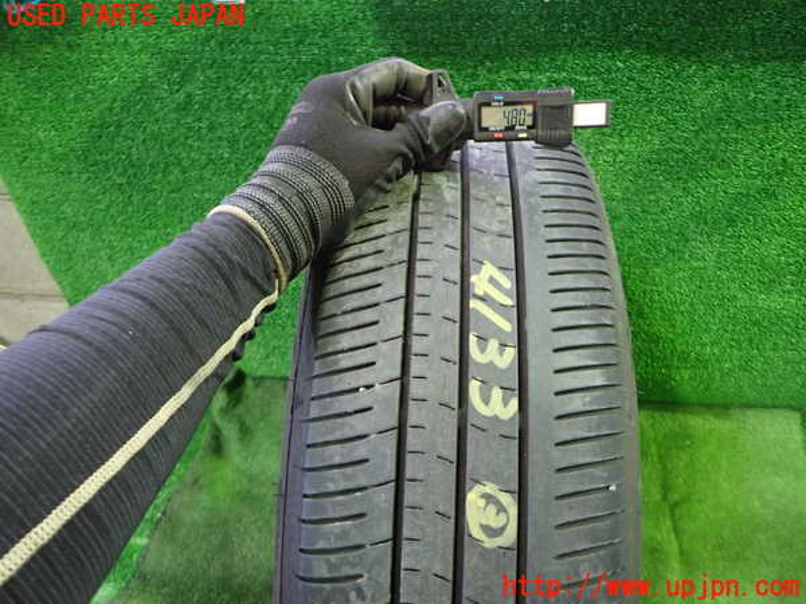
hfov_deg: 69.4
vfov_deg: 54.9
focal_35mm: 25
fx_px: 582
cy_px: 302
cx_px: 403
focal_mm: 4.5
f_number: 2
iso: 500
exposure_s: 1/30
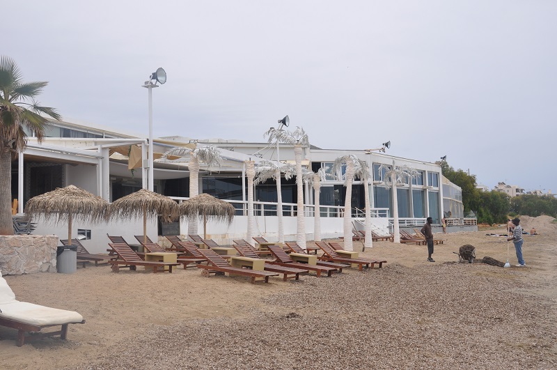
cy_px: 185
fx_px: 556
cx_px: 278
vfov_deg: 36.8
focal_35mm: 36
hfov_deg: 53.2
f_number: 10
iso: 200
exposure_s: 1/400
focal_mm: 24
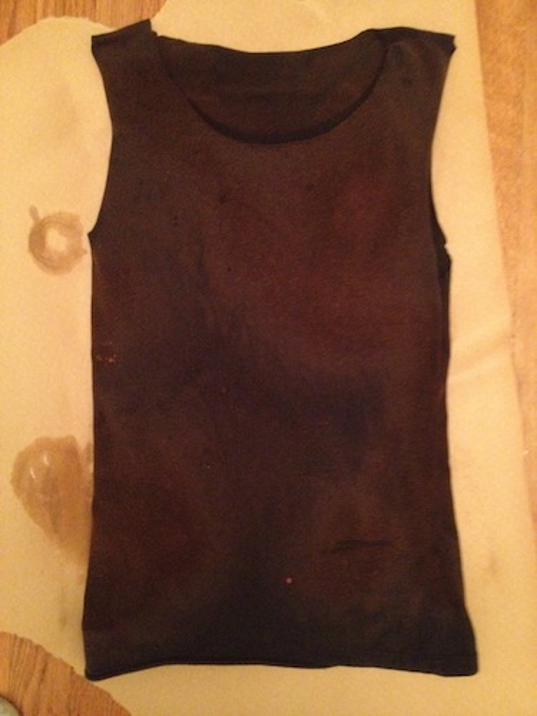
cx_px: 268
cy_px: 358
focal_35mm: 35
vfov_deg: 52.6
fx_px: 724
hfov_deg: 40.7
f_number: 2.4
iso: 800
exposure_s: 1/15
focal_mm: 4.28
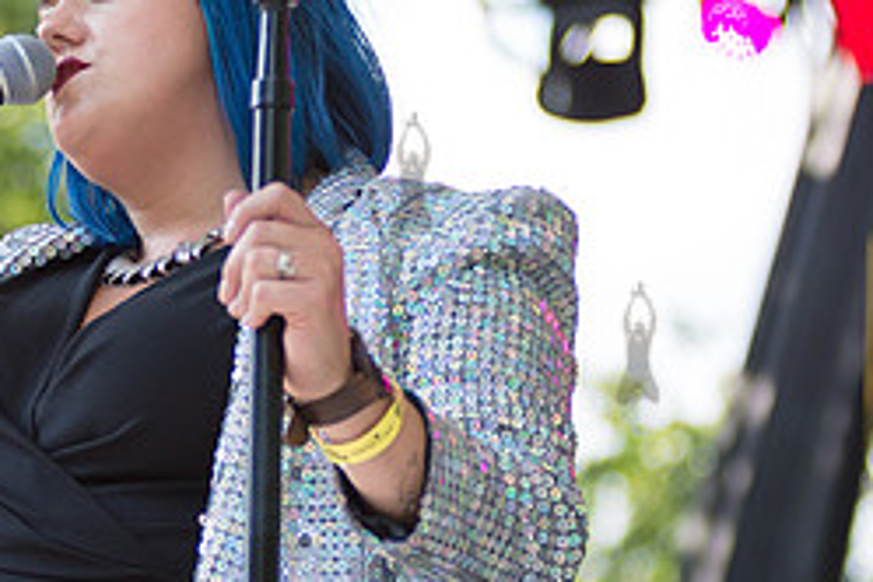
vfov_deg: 6.3
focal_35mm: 218
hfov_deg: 9.4
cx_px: 129
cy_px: 342
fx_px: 5286
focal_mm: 80
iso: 400
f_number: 2.8
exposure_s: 1/1600
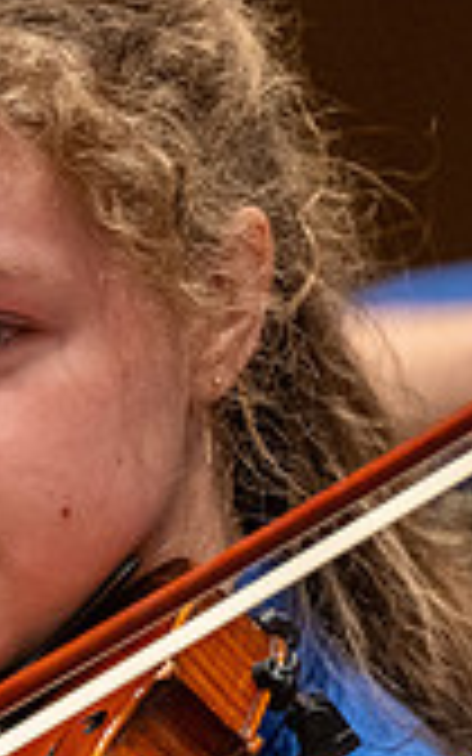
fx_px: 13790
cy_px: 538
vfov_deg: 3.1
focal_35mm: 670
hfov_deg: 2.0
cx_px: -297
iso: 3200
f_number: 2.8
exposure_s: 1/640
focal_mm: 190
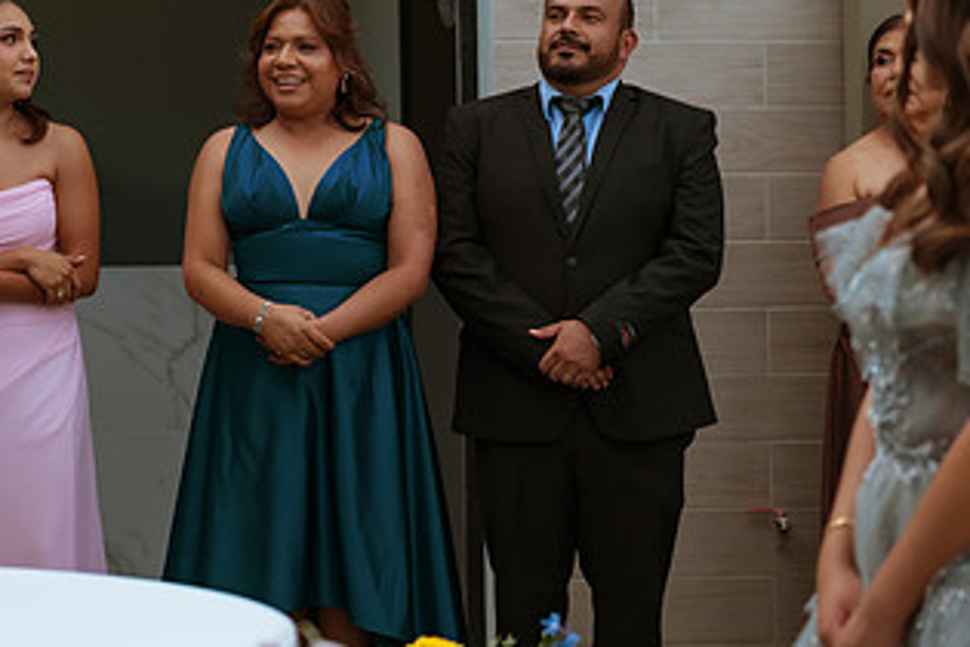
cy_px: 168
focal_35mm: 129
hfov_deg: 15.8
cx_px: 286
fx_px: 3476
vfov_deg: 10.6
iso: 100
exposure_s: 1/1250
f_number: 2.8
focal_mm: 70
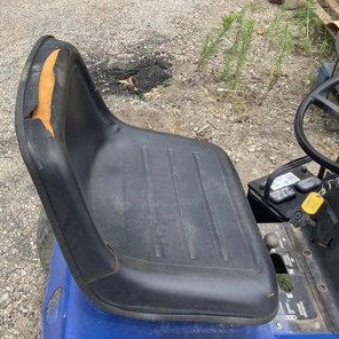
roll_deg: +5.1
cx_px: 115
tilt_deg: -41.3
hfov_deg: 44.3
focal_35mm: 37
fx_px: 410
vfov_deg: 44.9
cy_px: 168
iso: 25
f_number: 2.4
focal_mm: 3.3
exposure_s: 1/702
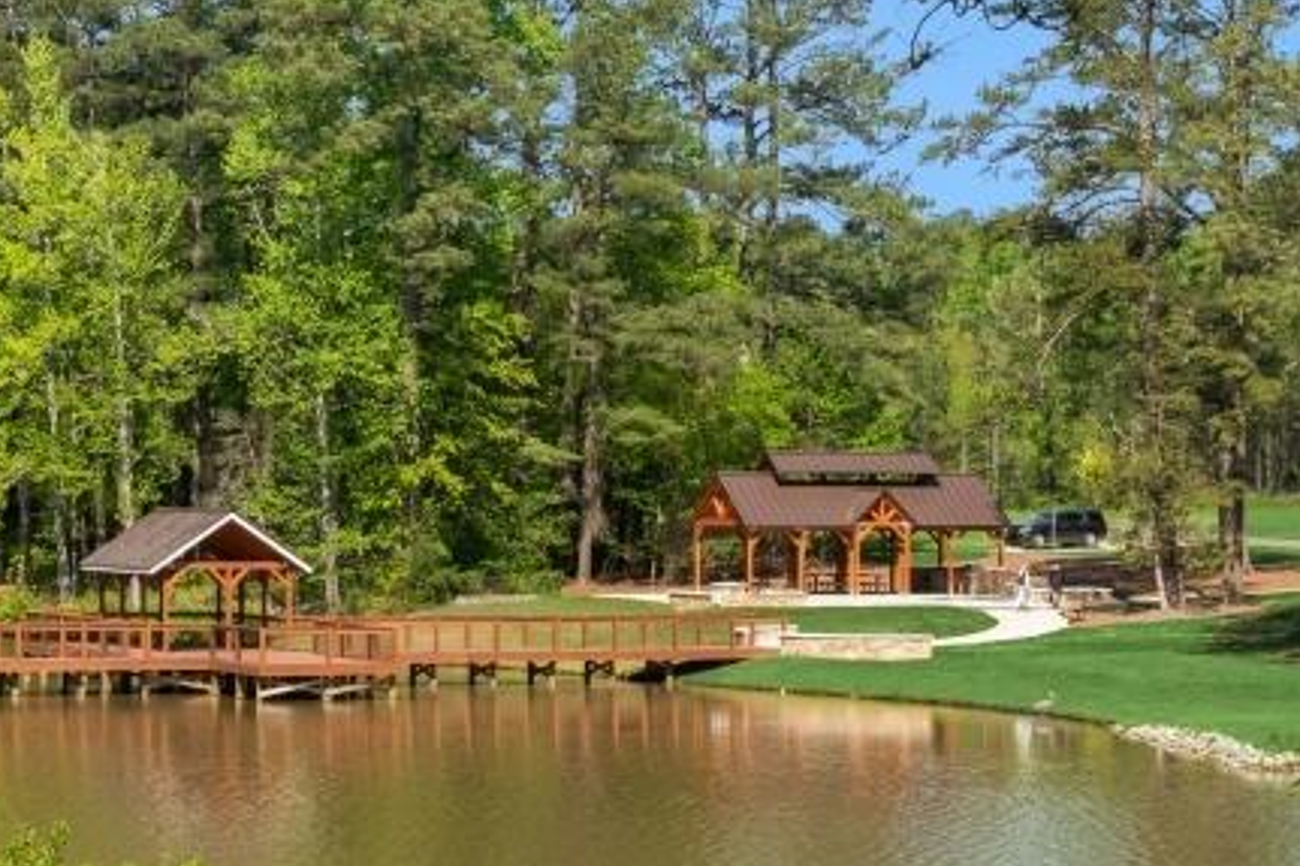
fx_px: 3754
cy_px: 540
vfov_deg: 13.1
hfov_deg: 19.4
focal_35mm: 104
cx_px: 199
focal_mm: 35
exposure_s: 1/60
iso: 100
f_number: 13
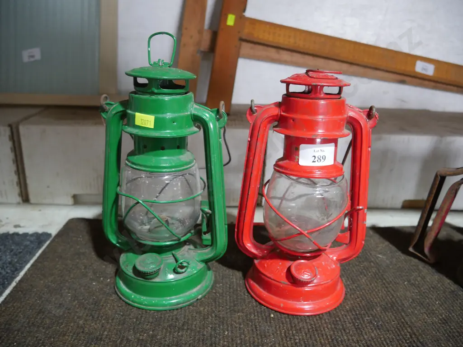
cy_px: 174
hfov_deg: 63.4
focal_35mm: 28
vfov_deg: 49.8
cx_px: 232
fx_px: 375
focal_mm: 14
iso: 500
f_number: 3.5
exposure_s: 1/60
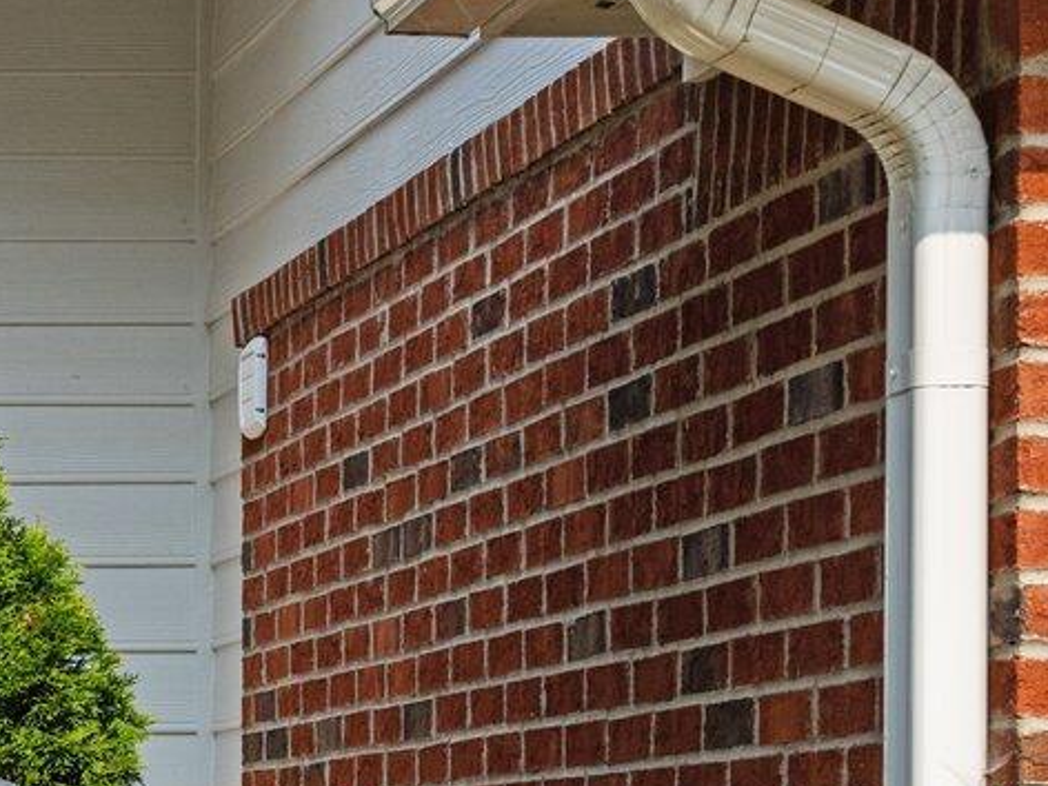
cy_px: 911
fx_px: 4420
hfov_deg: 12.9
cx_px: -435
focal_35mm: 146
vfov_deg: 10.0
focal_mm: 35
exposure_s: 1/500
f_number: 8
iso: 125
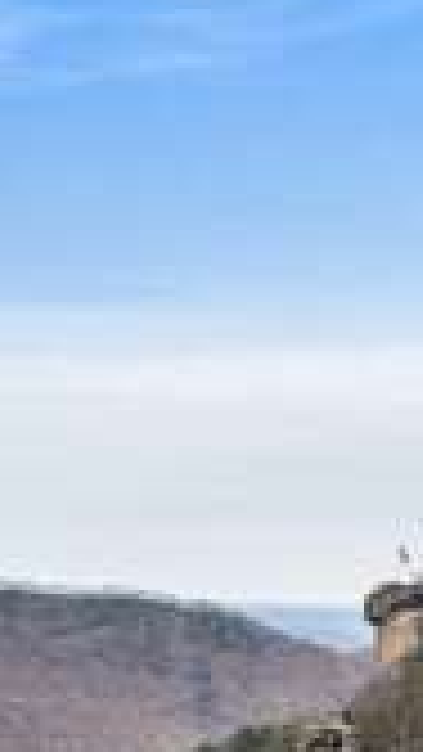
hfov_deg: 11.3
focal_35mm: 106
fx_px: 2113
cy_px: 662
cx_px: 428
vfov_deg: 19.8
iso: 100
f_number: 2.8
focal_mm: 8.38
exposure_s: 1/800
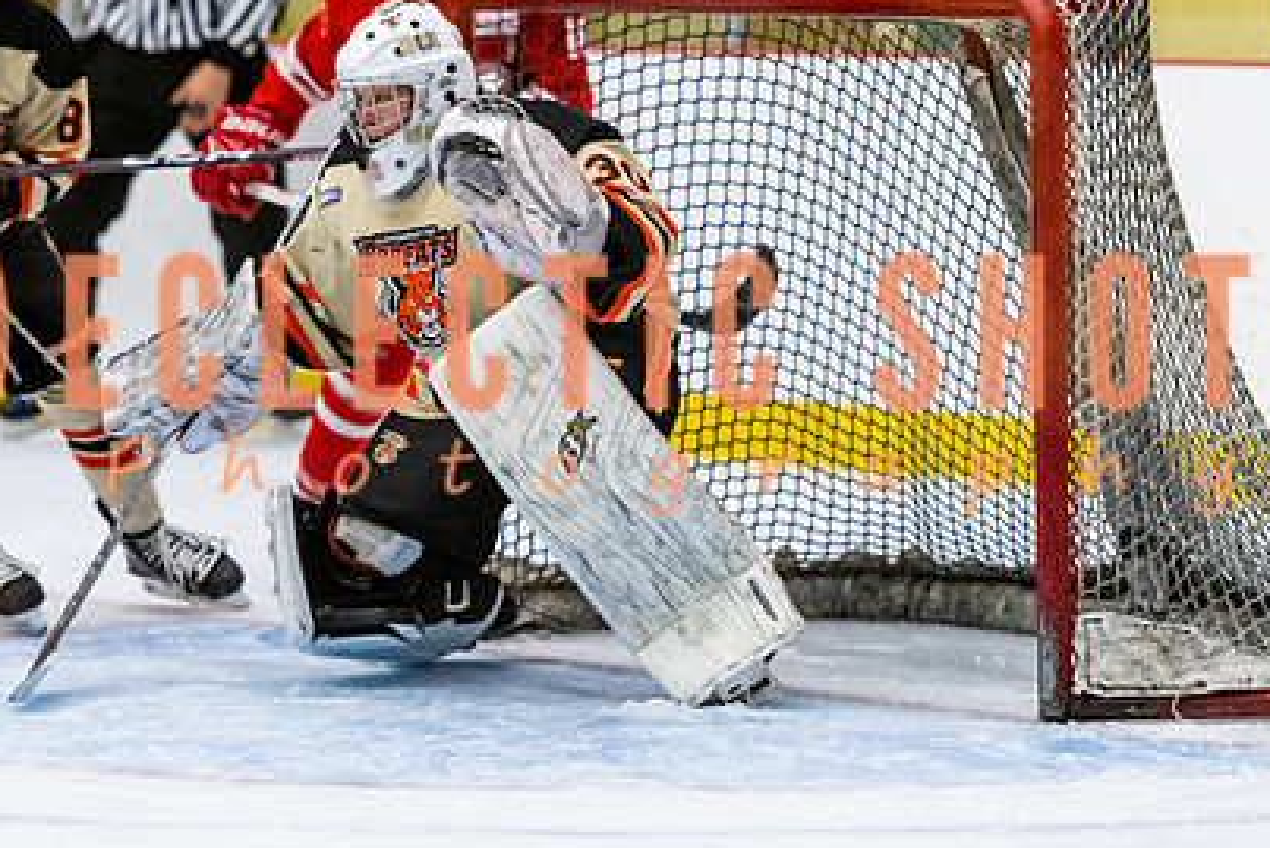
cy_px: 333
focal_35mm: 251
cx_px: 457
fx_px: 8857
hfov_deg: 8.2
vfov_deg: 5.5
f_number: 2.8
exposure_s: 1/640
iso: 3200
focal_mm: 165
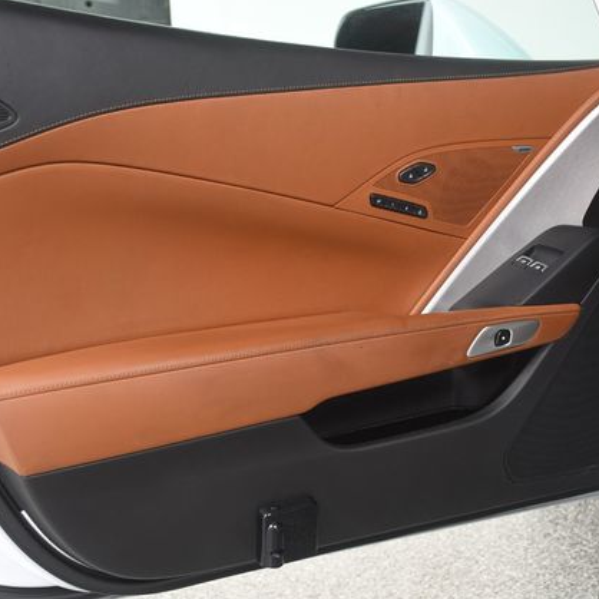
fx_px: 1018
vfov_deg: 32.8
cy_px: 300
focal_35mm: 52
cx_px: 248
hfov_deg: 32.7
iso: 100
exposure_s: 1/160
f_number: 5
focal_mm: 27
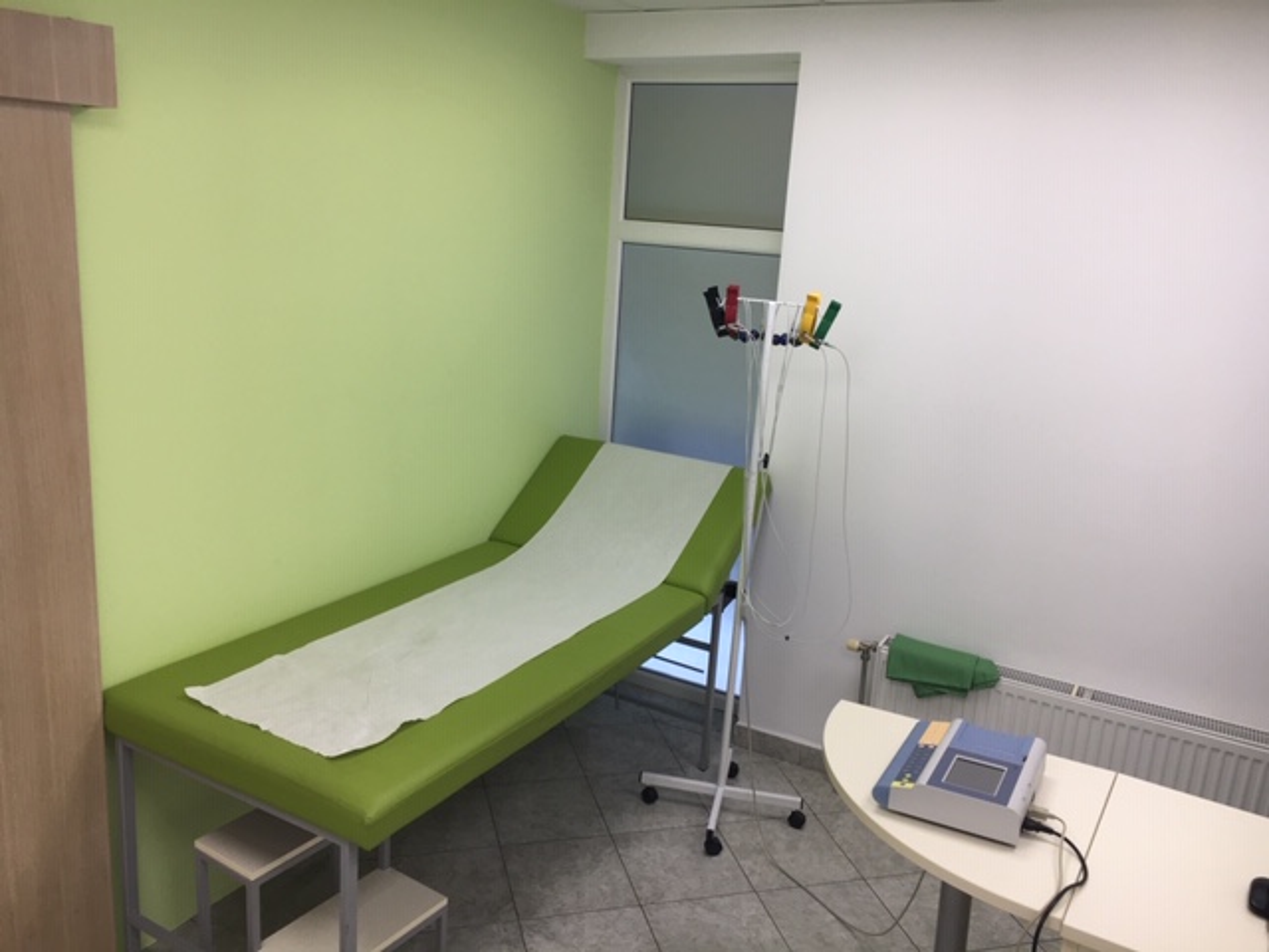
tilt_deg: -15.1
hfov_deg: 61.7
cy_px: 476
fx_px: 1063
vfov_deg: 48.2
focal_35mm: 29
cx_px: 634
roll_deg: -3.2
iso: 40
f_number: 2.2
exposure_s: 1/100
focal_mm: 4.15
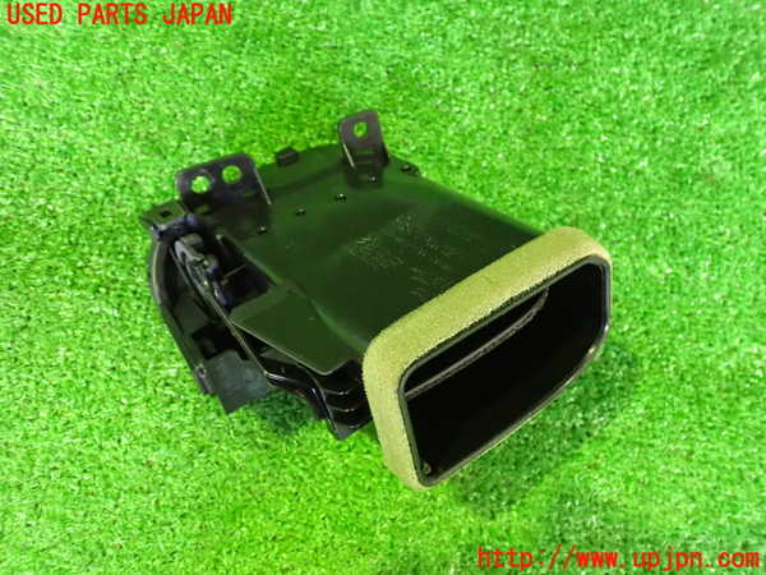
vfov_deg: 46.8
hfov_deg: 60.0
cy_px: 288
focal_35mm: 30
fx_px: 664
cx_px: 383
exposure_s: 1/30
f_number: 2.3
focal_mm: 5.4
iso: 1250
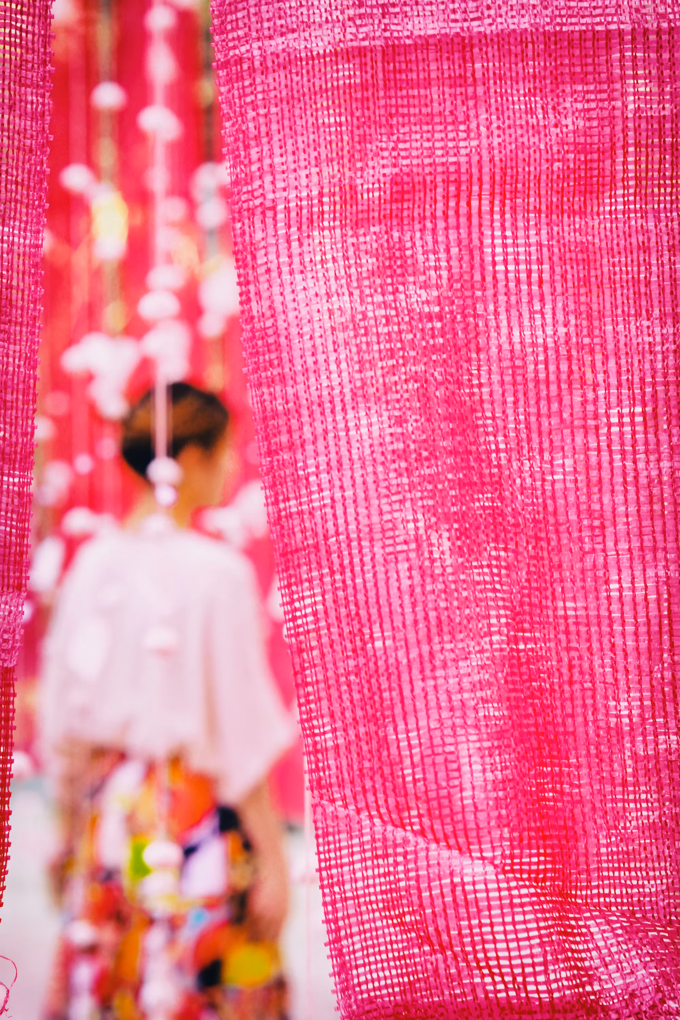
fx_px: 3612
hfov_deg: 10.8
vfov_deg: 16.1
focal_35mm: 128
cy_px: 510
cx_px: 340
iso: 1250
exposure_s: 1/160
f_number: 7.1
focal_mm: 85
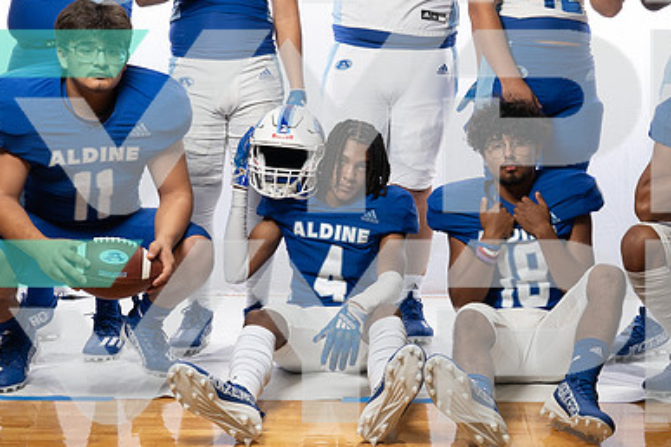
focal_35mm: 67
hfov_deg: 29.9
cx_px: 422
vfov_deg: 20.2
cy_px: 128
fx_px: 1249
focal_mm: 34
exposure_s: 1/250
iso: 1250
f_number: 10
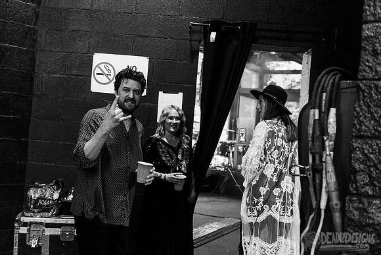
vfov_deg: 35.0
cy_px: 126
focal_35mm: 38
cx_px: 174
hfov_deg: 50.6
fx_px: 403
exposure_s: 1/160
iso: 1000
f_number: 3.2
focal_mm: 35
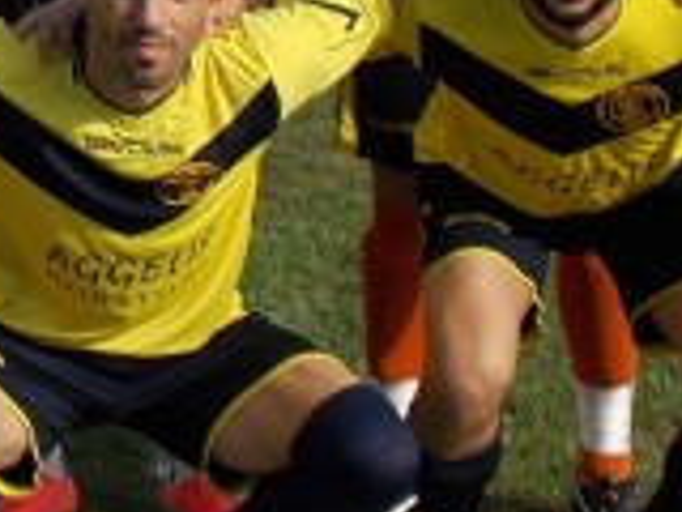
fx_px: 3172
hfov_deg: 11.7
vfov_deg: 8.9
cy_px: -326
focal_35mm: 161
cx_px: -362
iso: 80
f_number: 3.9
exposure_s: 1/500
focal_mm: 6.9
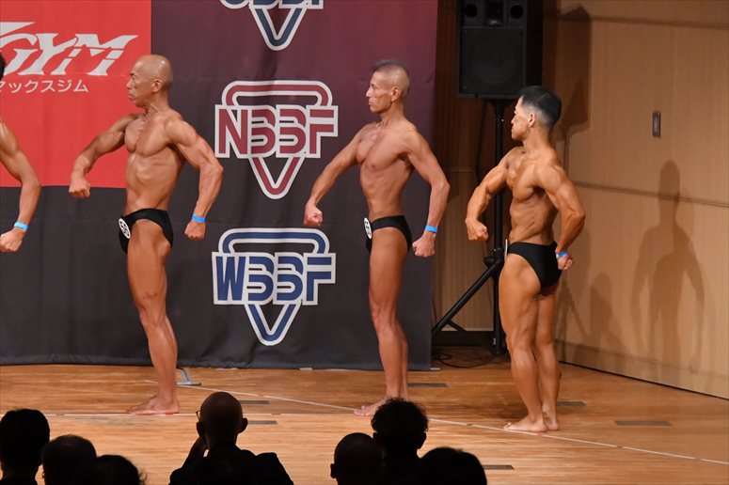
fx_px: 4858
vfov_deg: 5.7
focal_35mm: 240
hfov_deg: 8.6
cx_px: 364
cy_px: 242
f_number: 5.6
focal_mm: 160
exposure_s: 1/400
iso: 9000
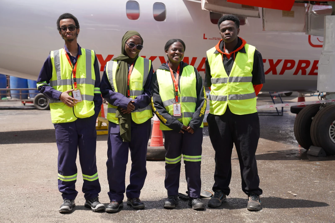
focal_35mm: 58
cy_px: 112
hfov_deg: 34.5
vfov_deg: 23.4
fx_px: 540
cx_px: 168
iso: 100
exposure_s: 1/500
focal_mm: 58
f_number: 4.5
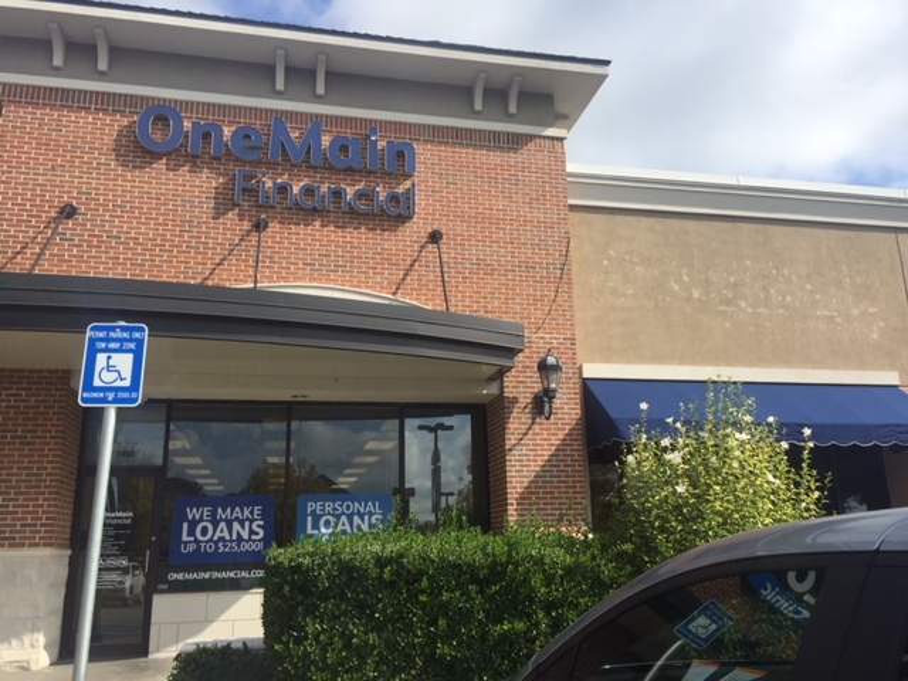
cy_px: 340
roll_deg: +1.9
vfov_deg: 48.2
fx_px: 761
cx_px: 454
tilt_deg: +14.5
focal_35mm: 29
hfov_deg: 61.7
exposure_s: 1/2326
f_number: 2.2
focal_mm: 4.15
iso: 32
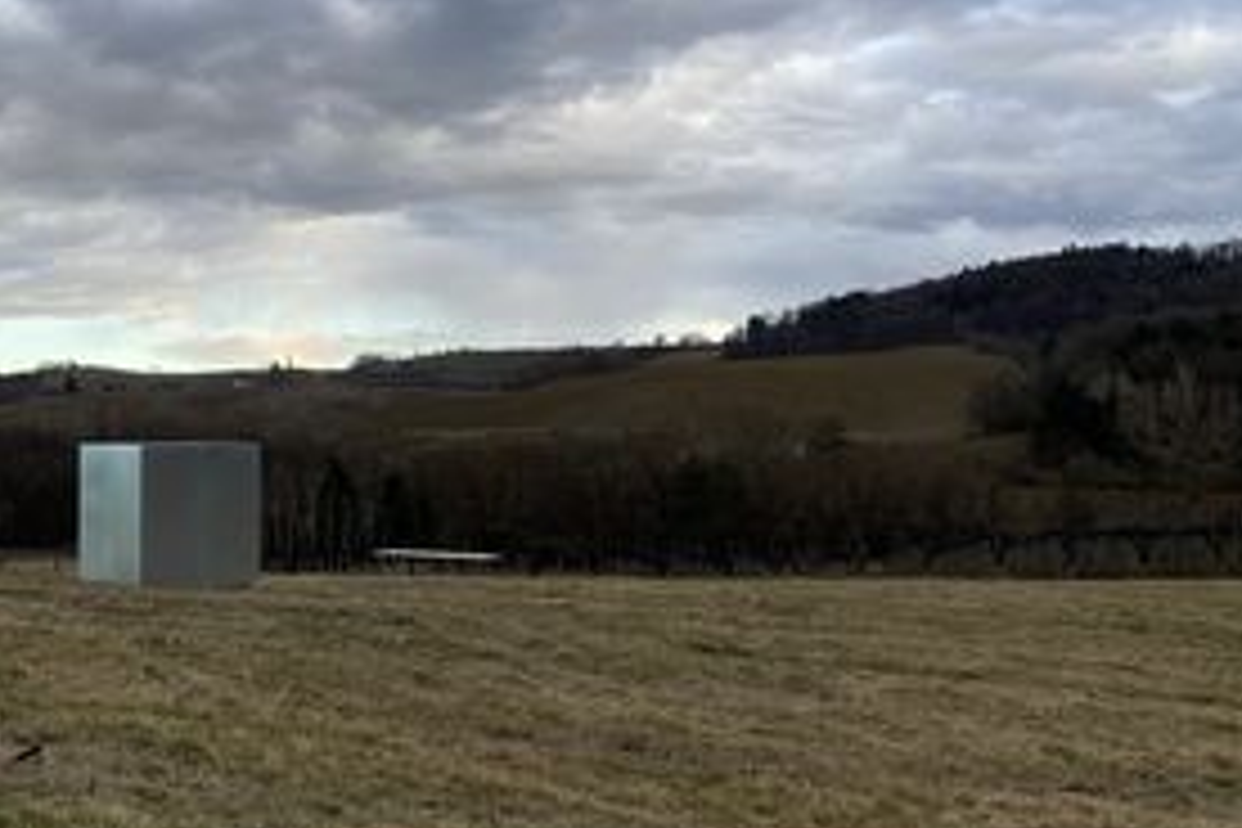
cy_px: 320
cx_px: 317
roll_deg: +0.3
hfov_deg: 41.5
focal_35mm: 46
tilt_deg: +3.3
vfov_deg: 29.2
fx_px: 1587
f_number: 1.8
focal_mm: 4.25
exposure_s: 1/510
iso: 32
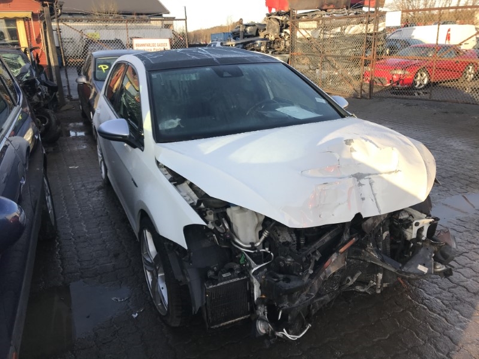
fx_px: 387
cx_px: 240
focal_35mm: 28
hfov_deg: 63.4
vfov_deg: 49.7
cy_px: 180
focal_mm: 3.99
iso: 20
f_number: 1.8
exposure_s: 1/445
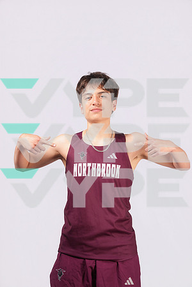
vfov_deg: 40.3
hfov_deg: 27.5
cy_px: 144
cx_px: 96
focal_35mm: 49
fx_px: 392
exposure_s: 1/125
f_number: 5.6
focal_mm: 49
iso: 160
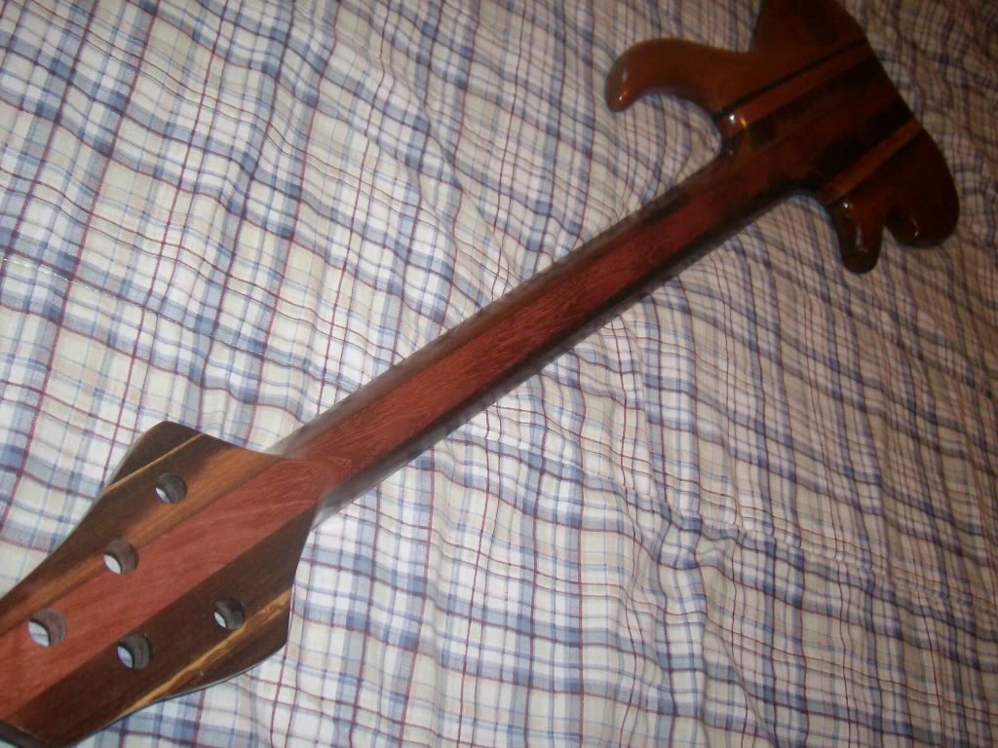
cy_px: 374
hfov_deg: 52.6
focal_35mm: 35
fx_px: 1009
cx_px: 499
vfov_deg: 40.7
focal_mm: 5.8
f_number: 2.8
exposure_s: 1/40
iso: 200
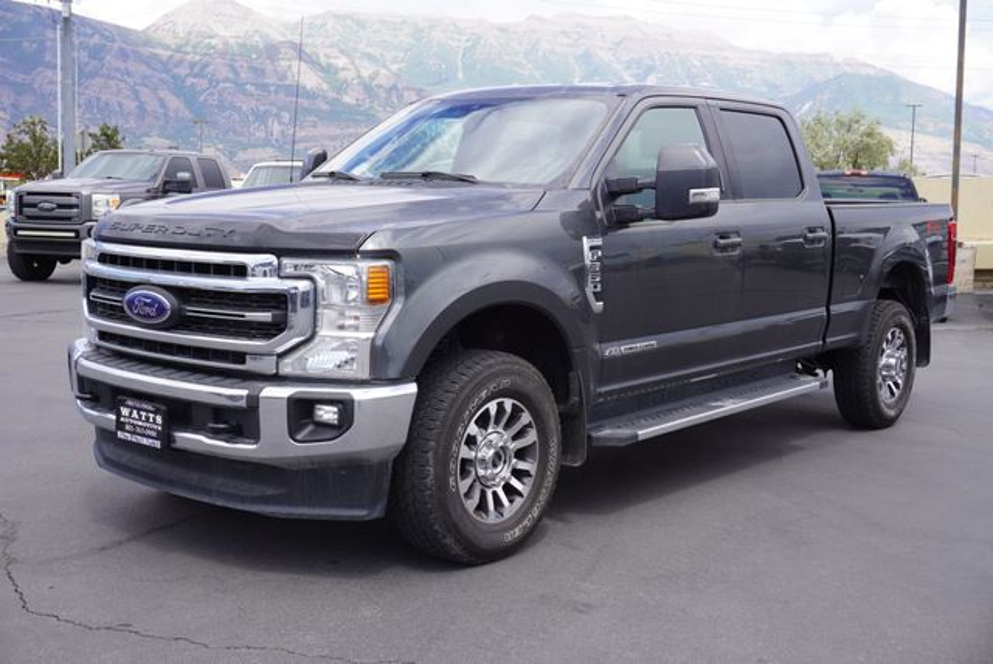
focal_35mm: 42
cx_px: 496
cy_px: 332
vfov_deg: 32.0
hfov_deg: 46.4
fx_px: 1160
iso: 100
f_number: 9
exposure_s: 1/100
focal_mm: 28
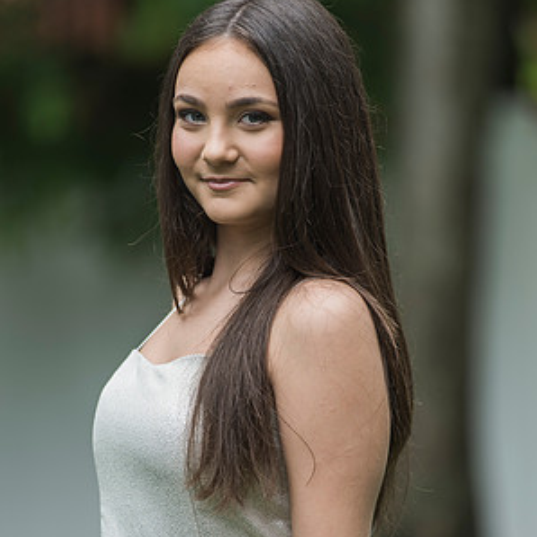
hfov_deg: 6.8
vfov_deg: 6.8
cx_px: 268
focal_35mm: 257
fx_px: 4511
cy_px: 330
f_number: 3.2
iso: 100
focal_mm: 200
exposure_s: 1/250
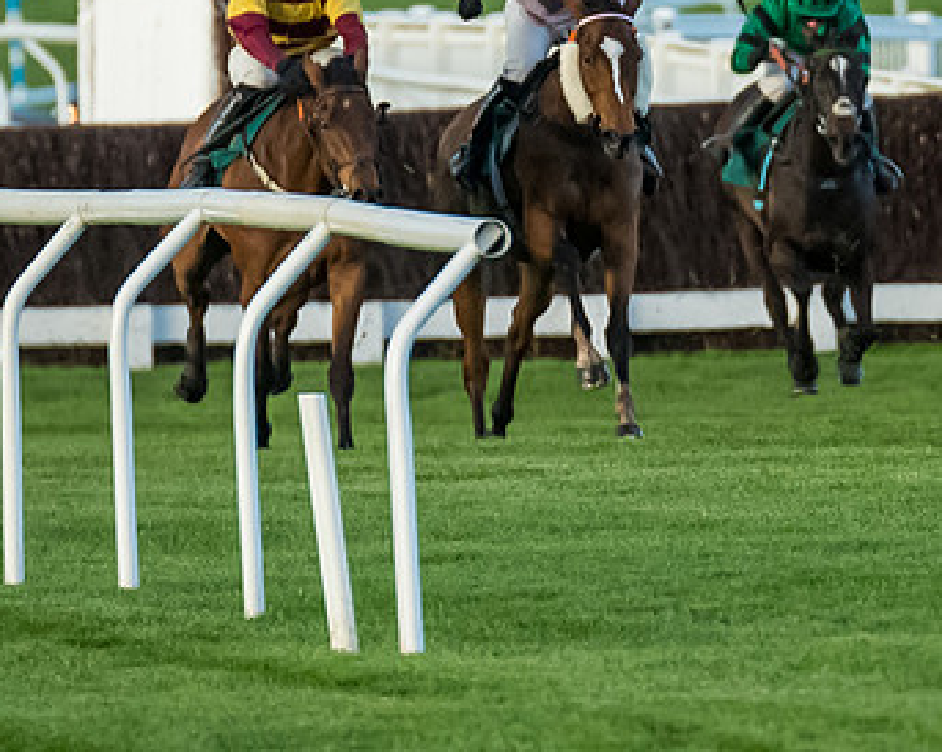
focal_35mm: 1265
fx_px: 35248
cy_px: 227
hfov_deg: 1.5
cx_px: 1291
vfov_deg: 1.2
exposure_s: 1/2500
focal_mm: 300
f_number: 4
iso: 4000
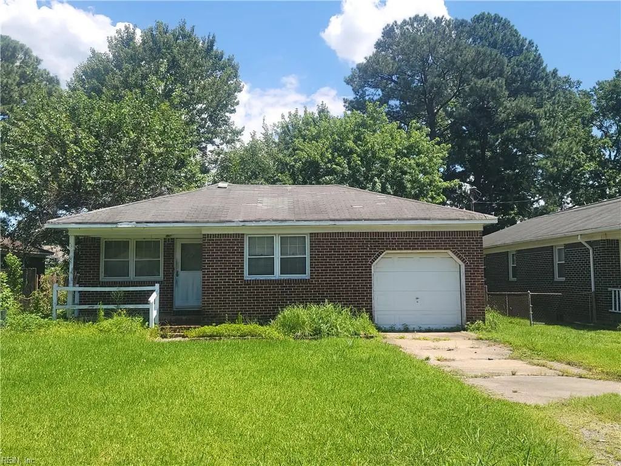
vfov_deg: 54.9
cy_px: 233
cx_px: 310
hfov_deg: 69.4
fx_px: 448
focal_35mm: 25
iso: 20
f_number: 1.8
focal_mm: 7
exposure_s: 1/671
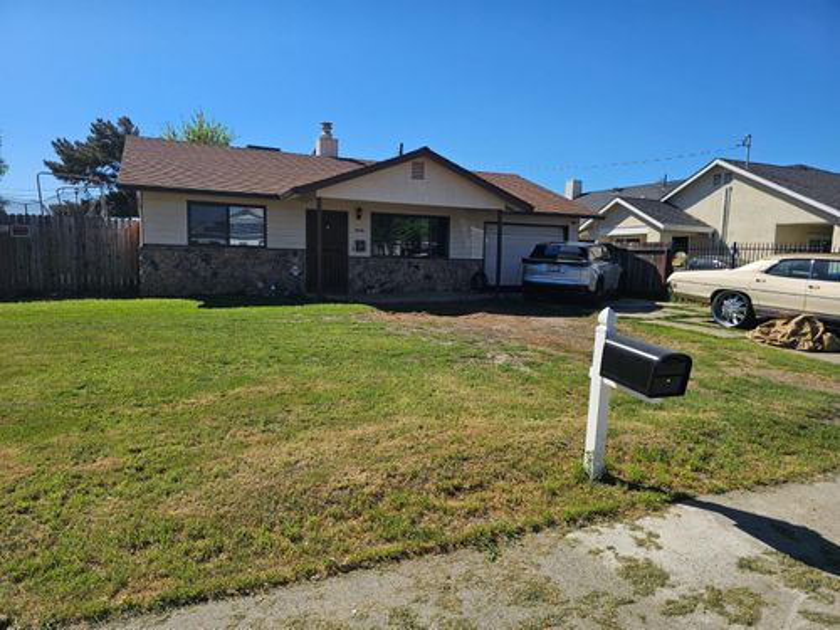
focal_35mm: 23
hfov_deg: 73.9
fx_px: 558
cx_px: 420
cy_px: 315
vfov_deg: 58.9
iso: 10
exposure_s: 1/981
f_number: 1.7
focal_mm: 6.3
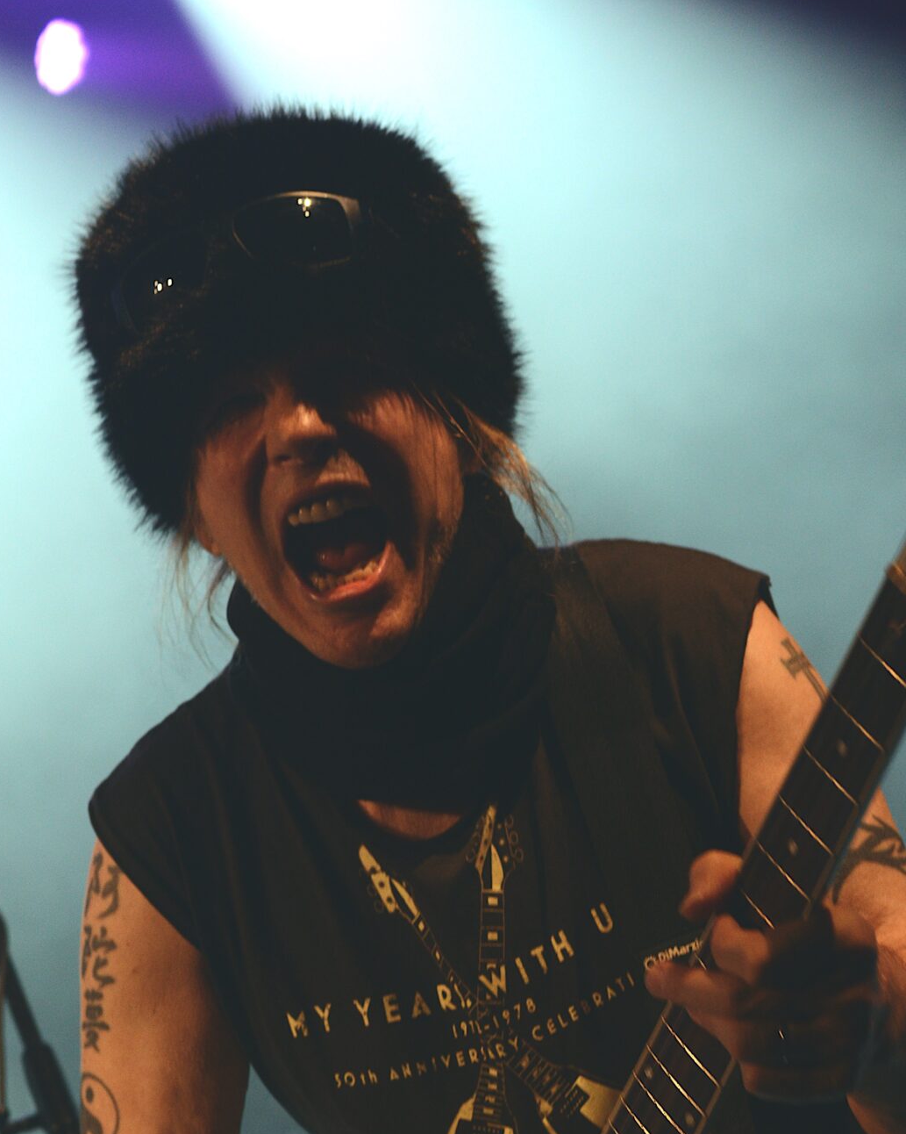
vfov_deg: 20.3
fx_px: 3118
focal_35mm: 93
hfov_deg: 16.5
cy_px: 926
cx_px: 602
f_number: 5
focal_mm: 50
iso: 1000
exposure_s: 1/125
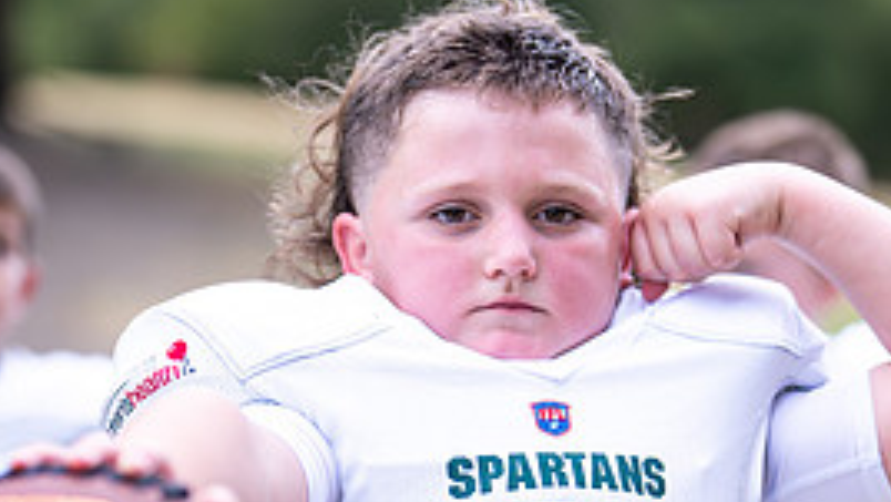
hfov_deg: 12.6
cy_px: 518
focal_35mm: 170
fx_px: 4018
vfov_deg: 7.1
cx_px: 591
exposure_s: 1/320
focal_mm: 50
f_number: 1.2
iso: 200
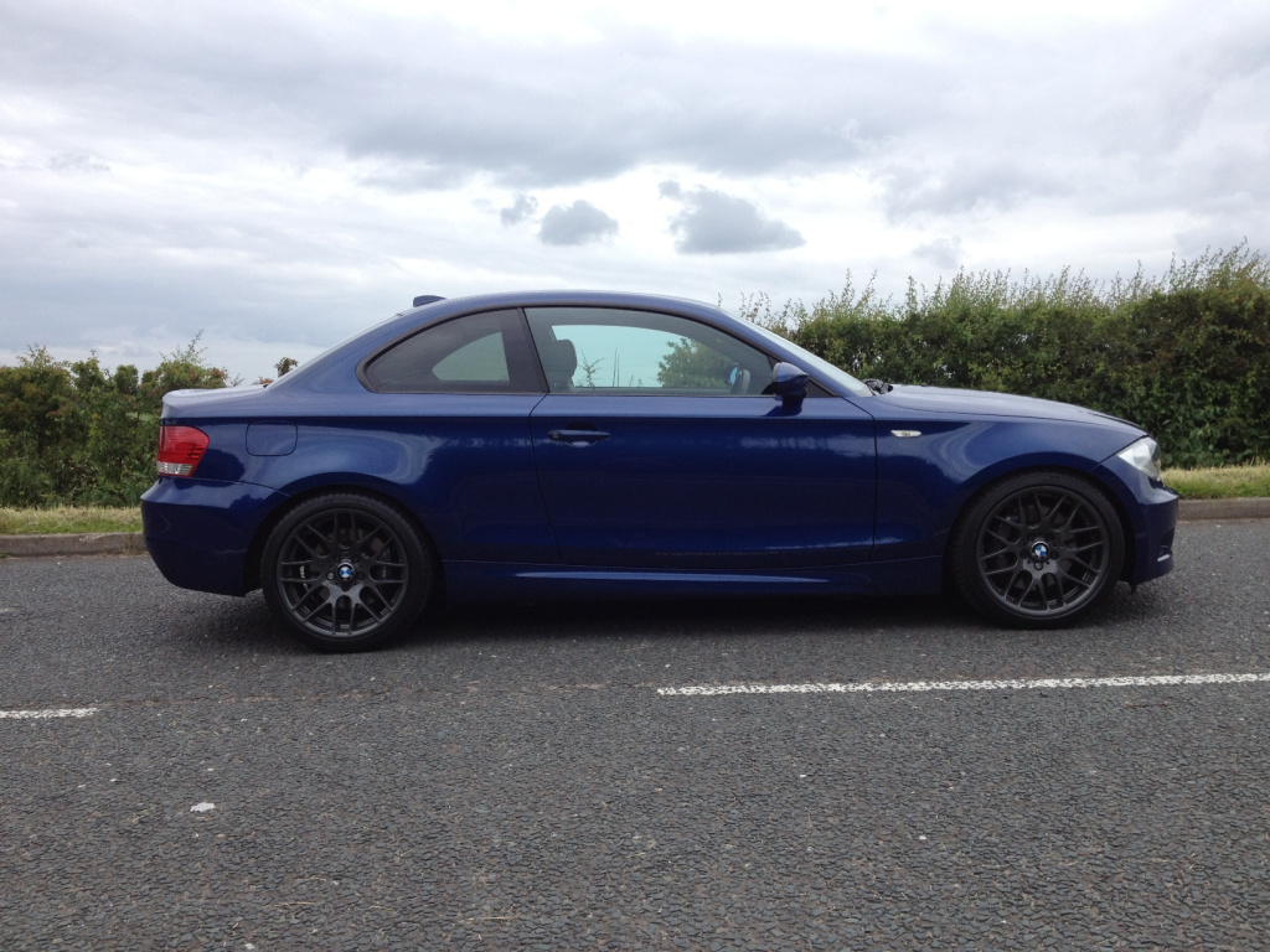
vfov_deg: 40.7
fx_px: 1284
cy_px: 476
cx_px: 635
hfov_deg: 52.6
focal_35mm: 35
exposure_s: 1/317
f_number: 2.4
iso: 64
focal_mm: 4.3
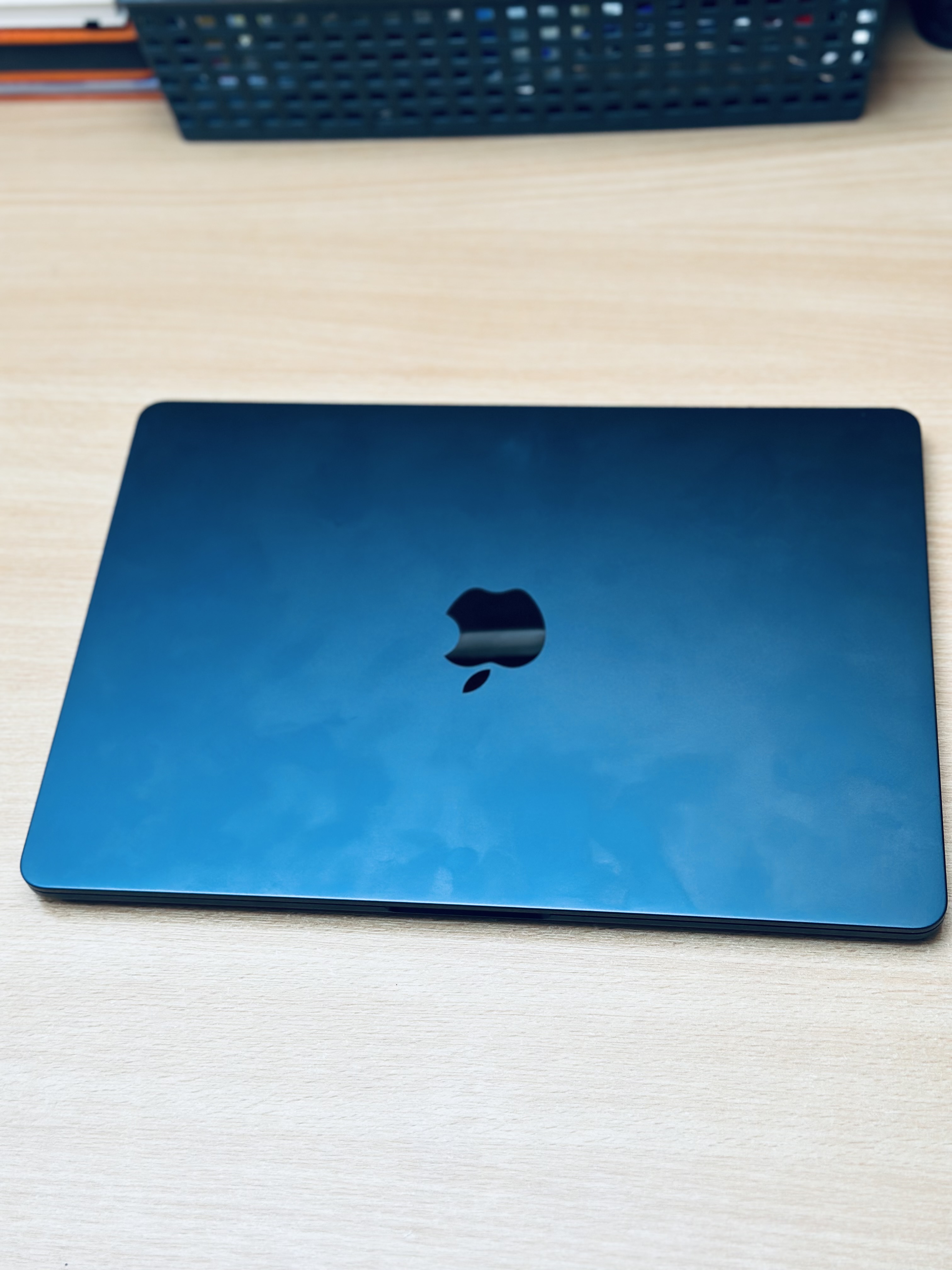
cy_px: 635
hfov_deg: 30.3
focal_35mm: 48
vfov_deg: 39.7
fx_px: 1760
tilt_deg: -55.4
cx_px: 476
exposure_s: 1/153
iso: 80
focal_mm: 6.86
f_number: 1.78
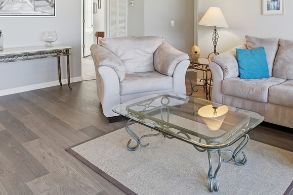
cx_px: 221
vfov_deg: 40.3
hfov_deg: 58.6
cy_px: 19
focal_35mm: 30
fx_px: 244
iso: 200
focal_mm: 16
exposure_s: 1/25
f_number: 9
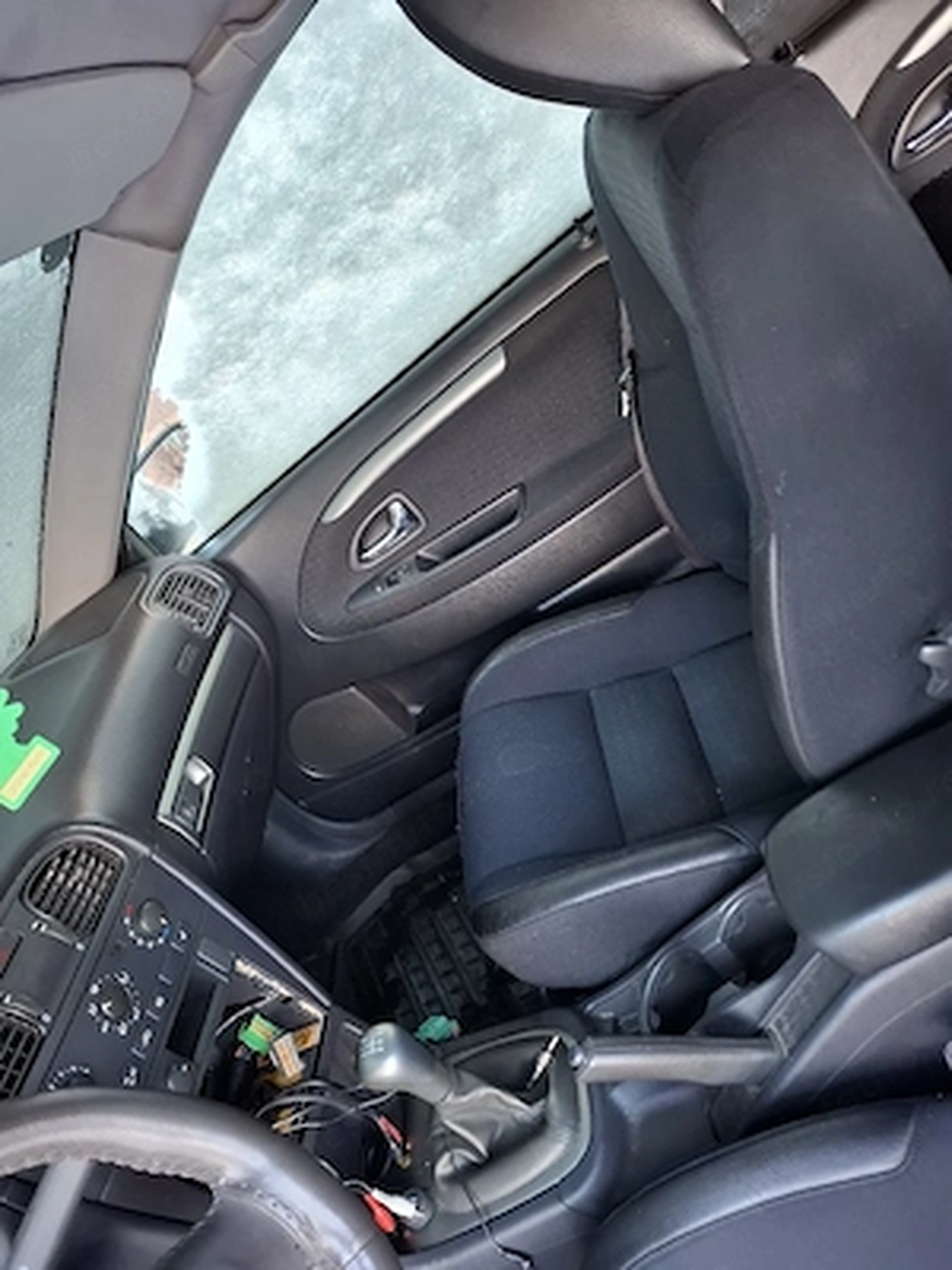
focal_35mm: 23
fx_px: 843
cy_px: 635
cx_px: 476
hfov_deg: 58.9
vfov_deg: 73.9
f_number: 1.8
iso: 320
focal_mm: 5.54
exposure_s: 1/50
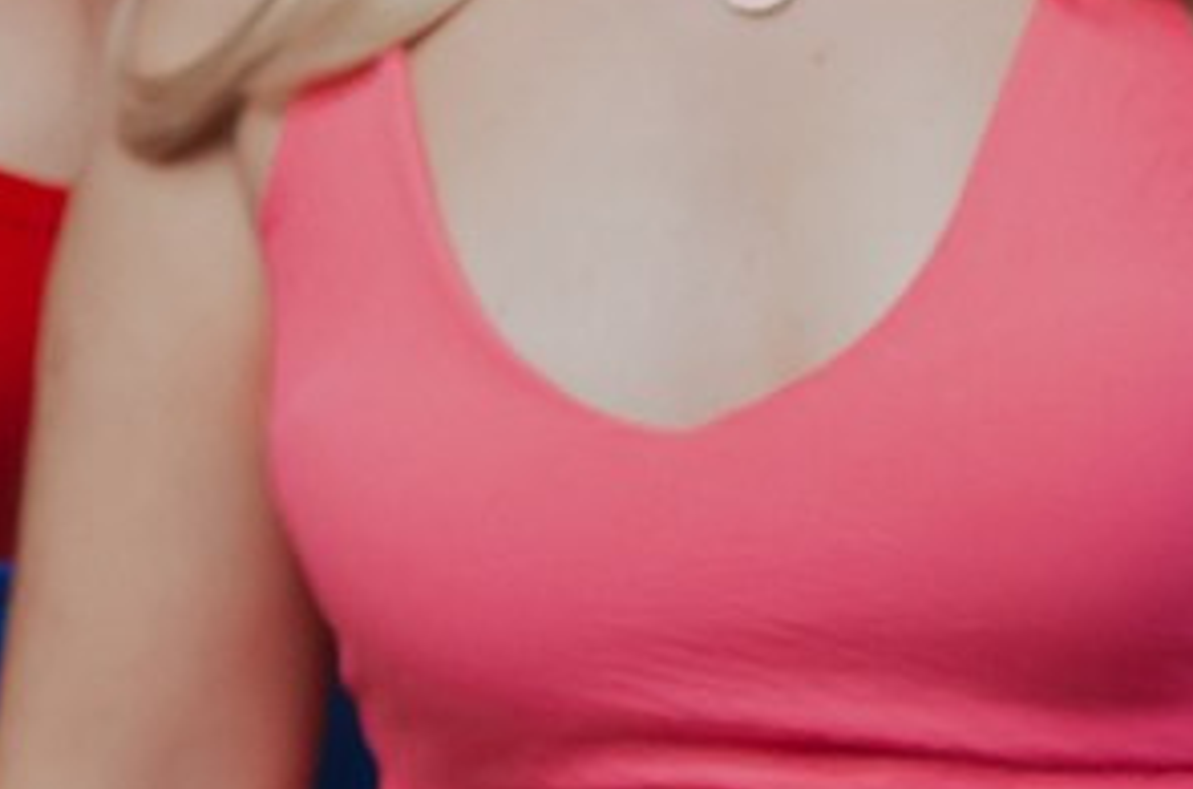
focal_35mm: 159
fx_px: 5255
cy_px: -297
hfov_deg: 12.9
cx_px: 755
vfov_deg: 8.4
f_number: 2.8
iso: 500
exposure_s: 1/60
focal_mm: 20
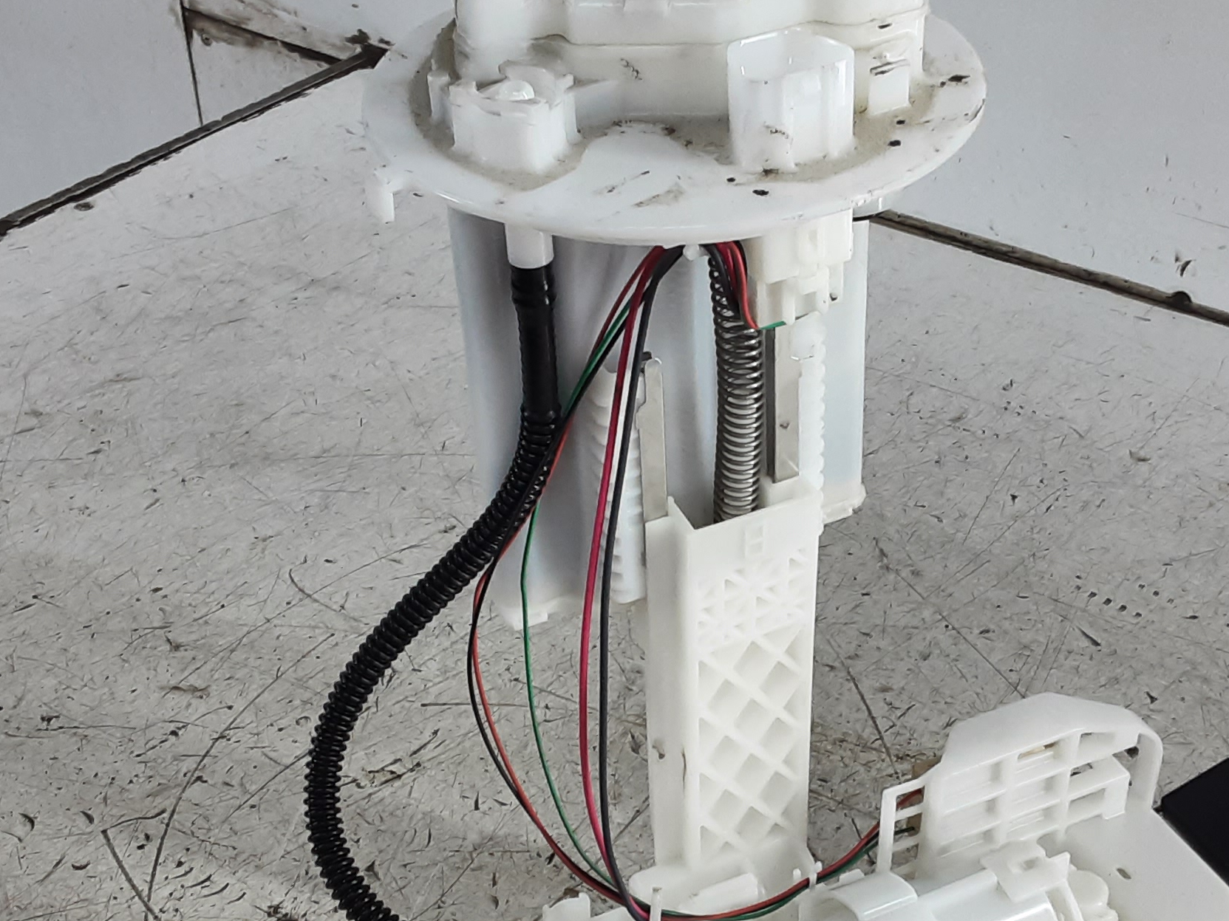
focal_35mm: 53
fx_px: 1882
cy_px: 558
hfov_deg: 36.1
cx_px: 669
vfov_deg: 27.5
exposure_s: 1/50
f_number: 1.9
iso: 80
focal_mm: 2.91
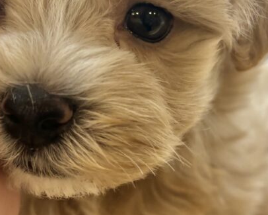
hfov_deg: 25.2
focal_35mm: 75
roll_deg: -2.1
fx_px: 595
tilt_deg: -28.6
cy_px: 106
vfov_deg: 20.4
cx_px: 85
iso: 100
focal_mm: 5.96
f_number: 1.6
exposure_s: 1/100
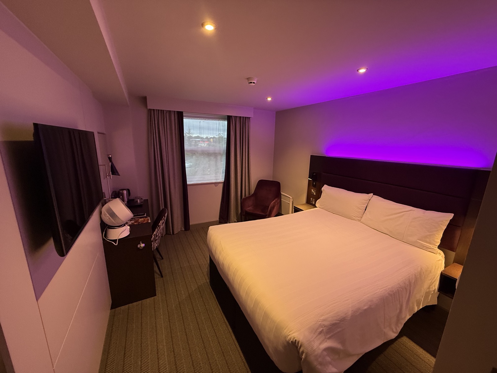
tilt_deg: -11.3
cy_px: 186
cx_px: 248
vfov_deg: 85.7
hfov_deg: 102.1
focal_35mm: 14
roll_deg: -1.7
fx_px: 201
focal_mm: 2.22
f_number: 2.2
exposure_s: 1/50
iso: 200
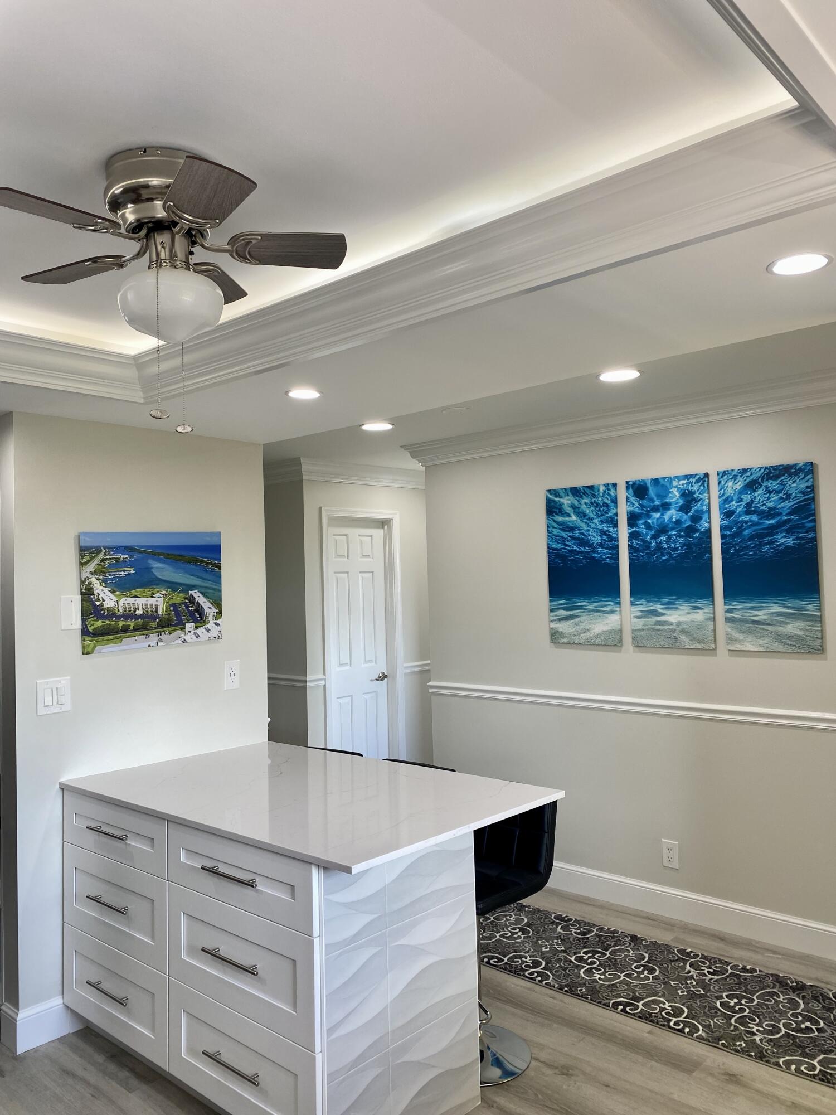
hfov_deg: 53.1
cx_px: 418
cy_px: 558
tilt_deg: +3.8
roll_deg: +1.4
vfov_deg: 67.3
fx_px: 837
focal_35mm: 26
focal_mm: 4.25
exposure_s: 1/120
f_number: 1.8
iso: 50
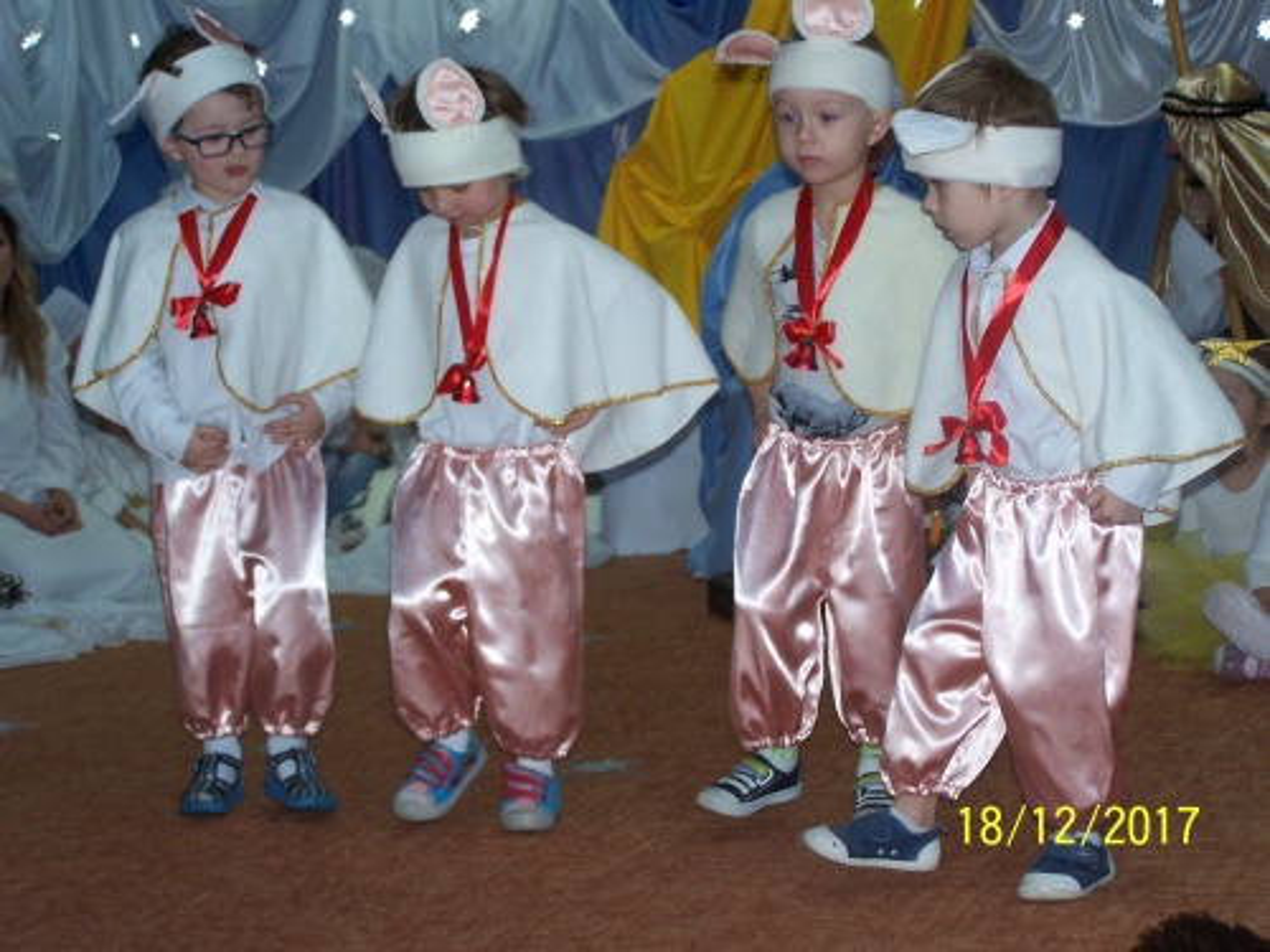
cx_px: 635
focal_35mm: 69
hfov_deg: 28.2
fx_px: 2531
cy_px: 476
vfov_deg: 21.3
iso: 140
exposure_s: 1/90
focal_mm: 11.5
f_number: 3.2
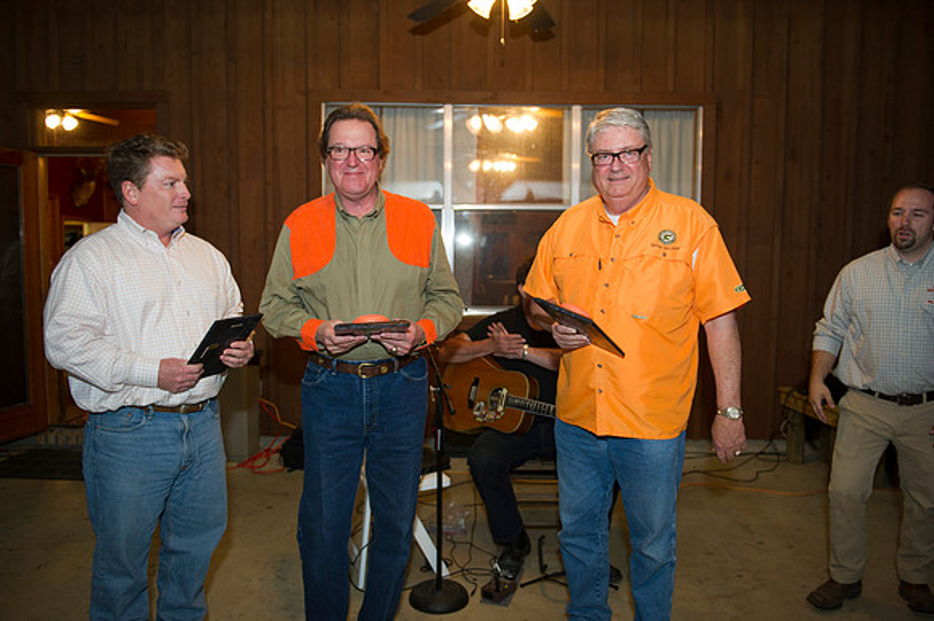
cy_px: 310
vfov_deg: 47.9
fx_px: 700
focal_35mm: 27
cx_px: 467
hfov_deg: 67.4
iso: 800
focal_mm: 27
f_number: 2.8
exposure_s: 1/60
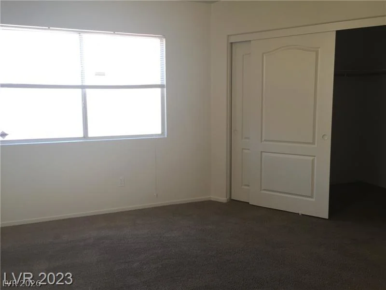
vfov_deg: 48.2
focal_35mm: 29
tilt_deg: -6.2
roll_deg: -1.3
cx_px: 193
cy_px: 145
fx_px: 323
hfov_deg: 61.7
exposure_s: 1/60
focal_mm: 4.15
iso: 32
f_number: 2.2
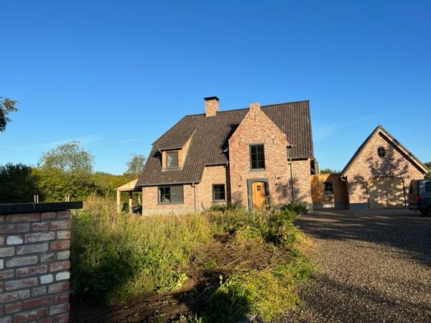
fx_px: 324
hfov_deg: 67.3
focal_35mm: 26
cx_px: 216
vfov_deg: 53.1
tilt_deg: +6.1
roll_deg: +2.3
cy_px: 162
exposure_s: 1/2994
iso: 50
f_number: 1.5
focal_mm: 5.7
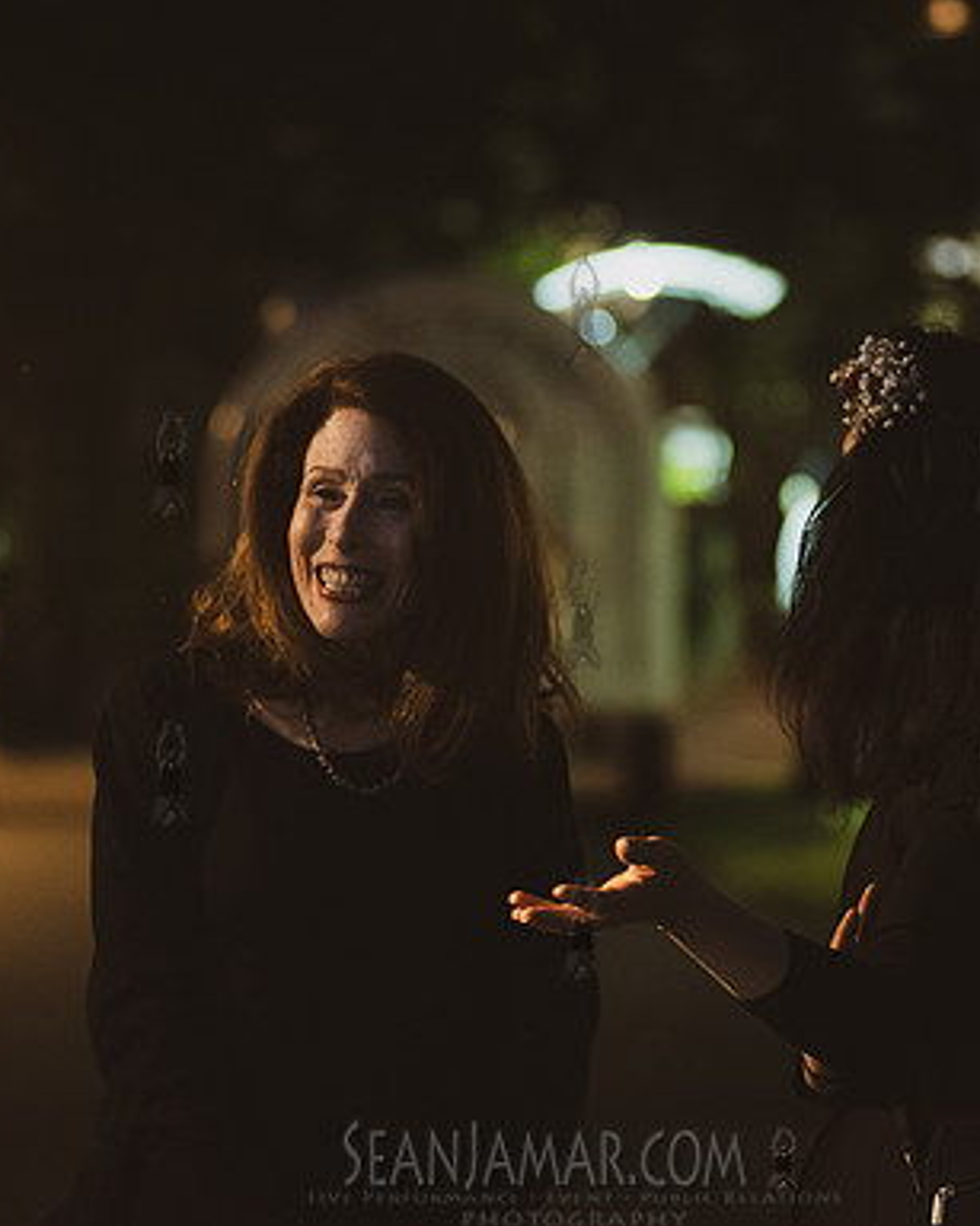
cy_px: 615
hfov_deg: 10.4
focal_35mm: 149
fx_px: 5404
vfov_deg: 12.9
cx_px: 581
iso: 6400
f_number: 3.2
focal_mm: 105
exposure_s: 1/160
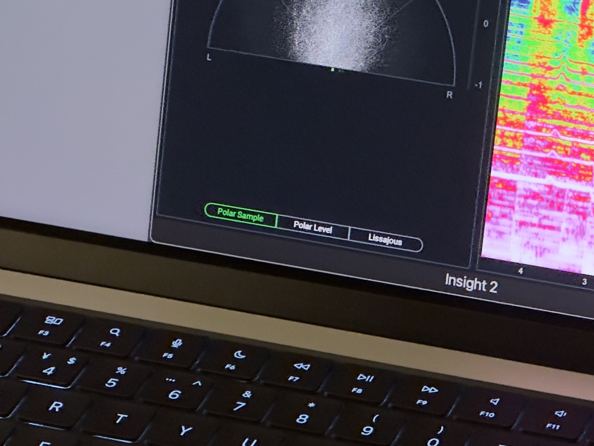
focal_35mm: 210
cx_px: 647
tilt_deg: -32.6
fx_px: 3604
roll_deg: -0.4
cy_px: 279
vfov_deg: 7.1
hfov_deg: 9.3
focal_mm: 9
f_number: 2.8
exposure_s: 1/33
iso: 1250
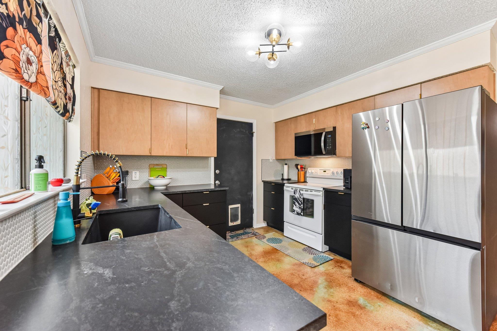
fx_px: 193
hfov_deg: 104.3
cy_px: 166
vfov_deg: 81.2
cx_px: 248
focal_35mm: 14
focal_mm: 14
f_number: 8
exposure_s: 1/15
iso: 720
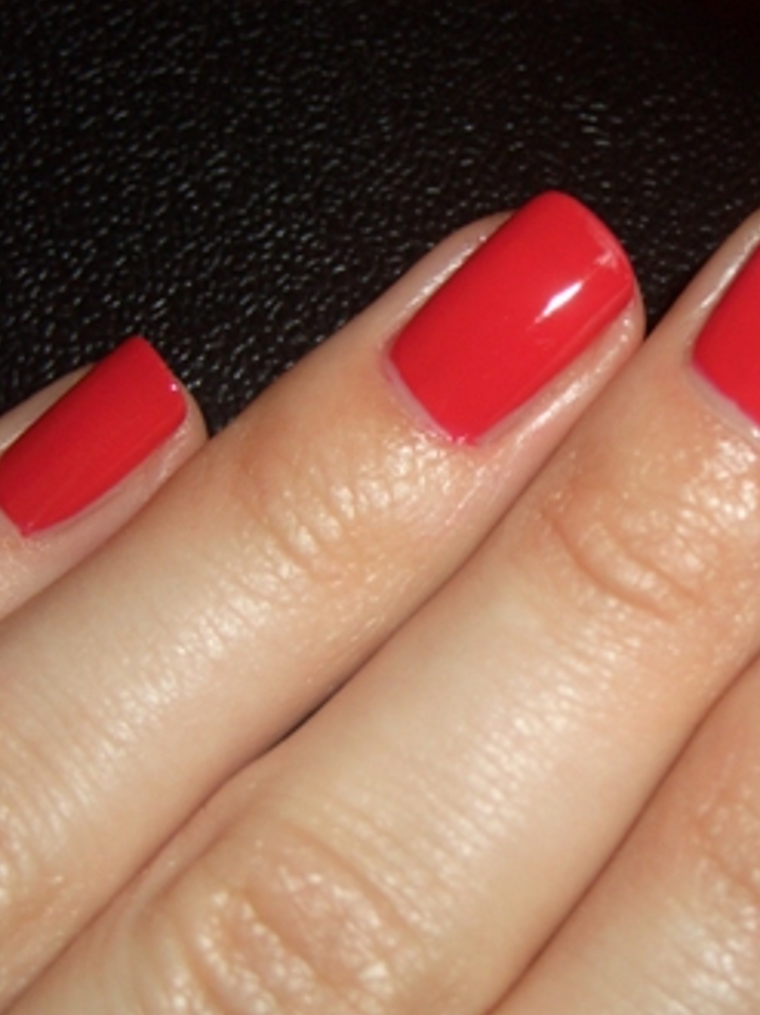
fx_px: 2110
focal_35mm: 72
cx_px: 566
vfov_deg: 27.1
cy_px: 511
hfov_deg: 20.3
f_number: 3.2
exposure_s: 1/60
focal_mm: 11.3
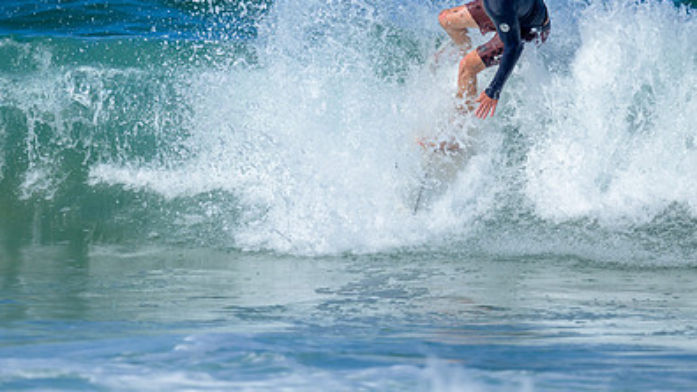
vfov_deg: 1.0
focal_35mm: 1232
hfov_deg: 1.8
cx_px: 408
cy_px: 56
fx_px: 22765
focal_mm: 800
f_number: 6.3
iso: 280
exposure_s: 1/2500
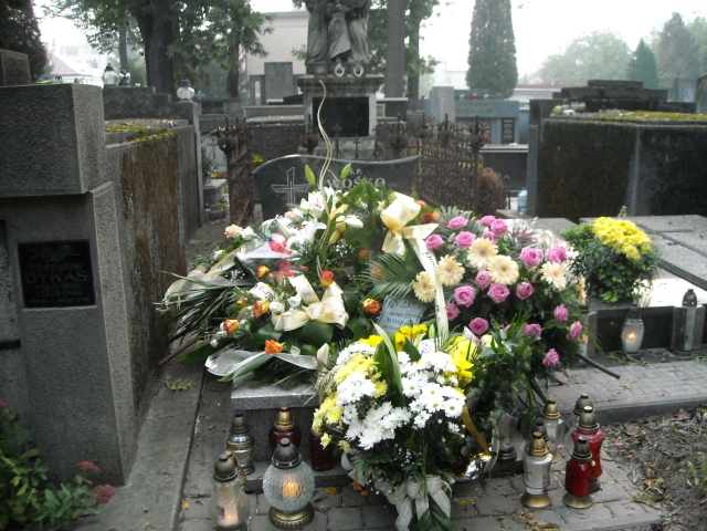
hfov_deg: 52.6
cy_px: 266
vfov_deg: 40.7
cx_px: 354
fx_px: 715
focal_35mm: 35
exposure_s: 1/125
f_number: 2.8
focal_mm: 5.7
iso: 455
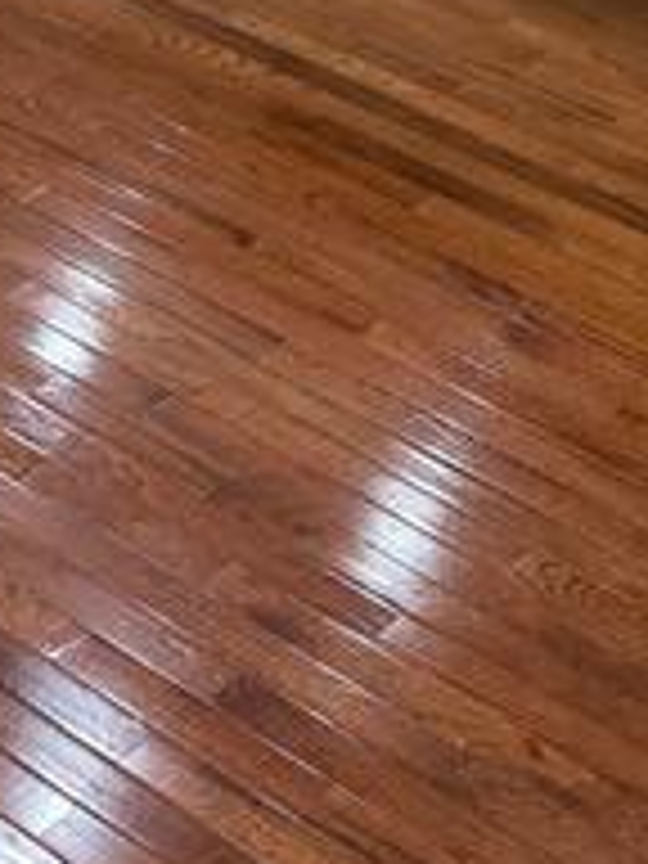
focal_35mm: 96
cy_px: -342
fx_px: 2396
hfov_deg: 15.4
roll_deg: -5.2
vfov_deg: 18.6
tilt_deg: -18.1
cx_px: 436
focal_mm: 6.76
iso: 200
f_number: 1.78
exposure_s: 1/60
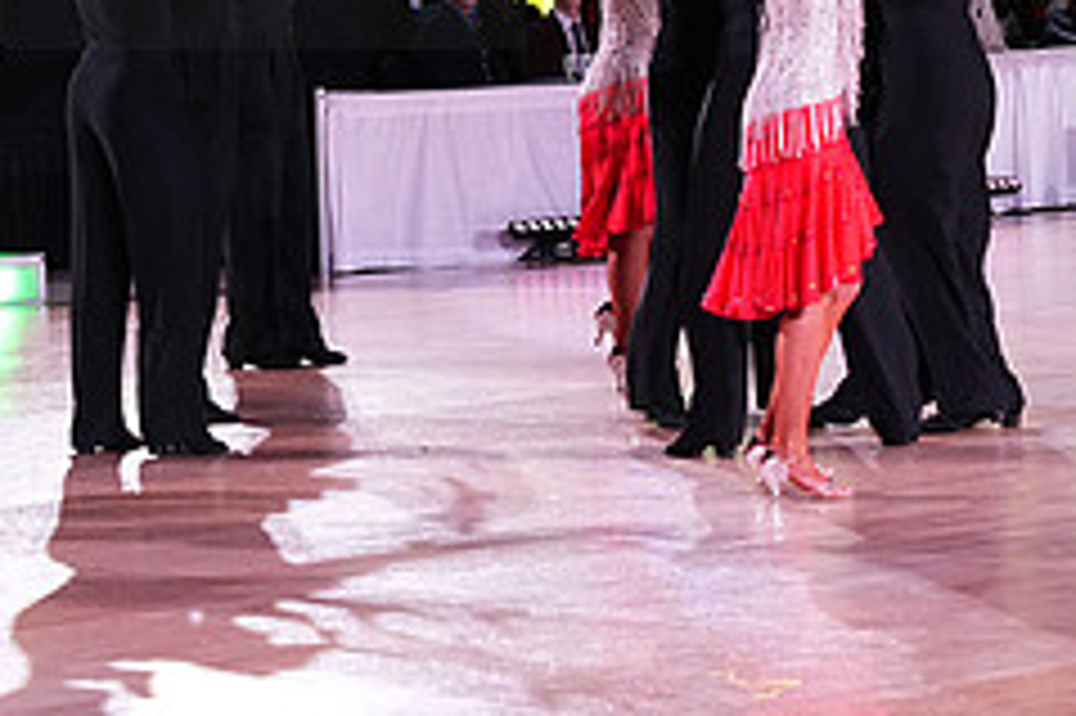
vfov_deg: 8.0
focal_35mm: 170
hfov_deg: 12.0
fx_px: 5077
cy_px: -70
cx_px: 36
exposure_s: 1/320
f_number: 5
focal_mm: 70
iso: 5000
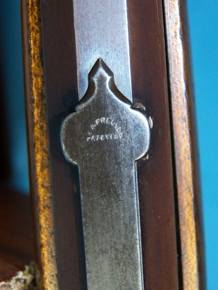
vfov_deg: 15.6
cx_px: 109
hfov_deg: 11.8
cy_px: 145
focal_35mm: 126
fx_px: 1058
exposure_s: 1/50
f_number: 4
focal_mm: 22.6
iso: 400
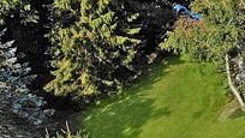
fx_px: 851
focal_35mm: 131
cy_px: -29
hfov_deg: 15.0
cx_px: 380
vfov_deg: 9.2
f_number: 2.8
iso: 100
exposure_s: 1/2000
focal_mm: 4.39
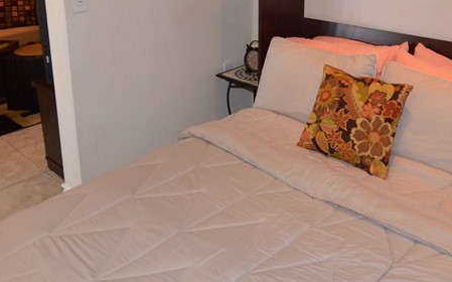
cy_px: 50
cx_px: 226
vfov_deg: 33.3
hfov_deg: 52.8
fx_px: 455
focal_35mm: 37
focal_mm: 10
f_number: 3.5
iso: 640
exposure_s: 1/60
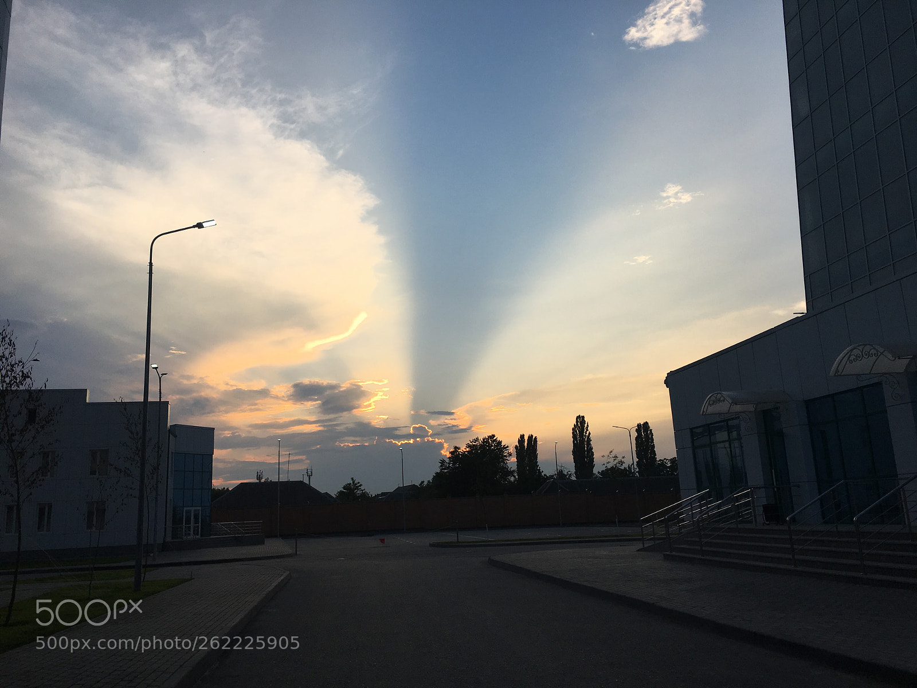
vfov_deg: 48.2
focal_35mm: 29
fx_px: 768
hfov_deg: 61.7
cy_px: 344
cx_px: 458
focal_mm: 4.15
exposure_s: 1/1026
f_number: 2.2
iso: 25
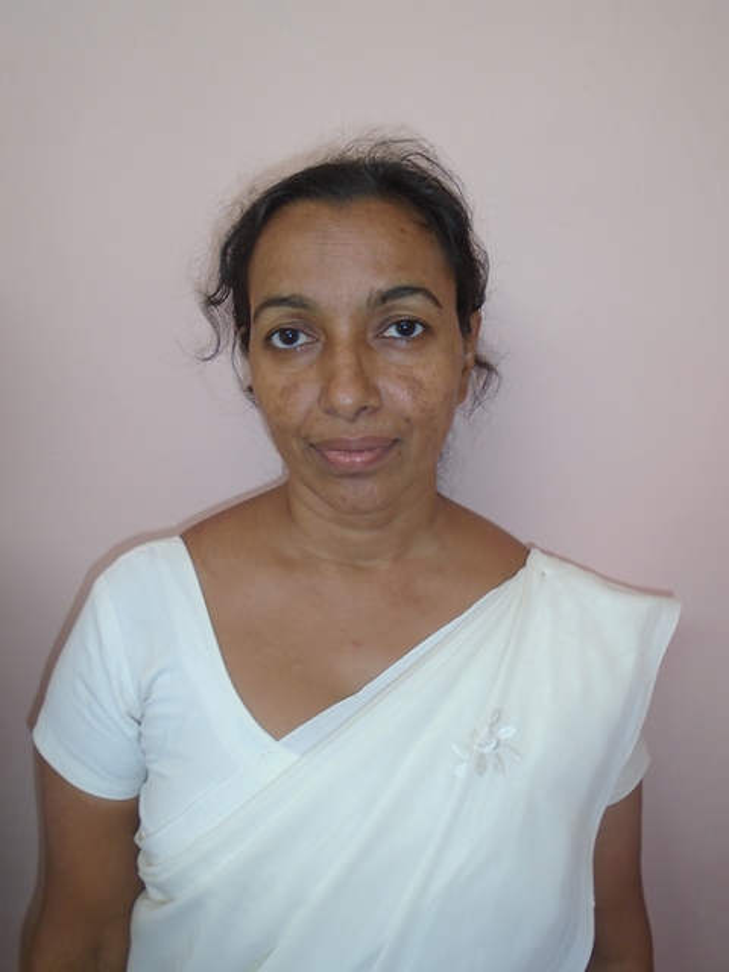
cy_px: 486
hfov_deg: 53.1
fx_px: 730
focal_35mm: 26
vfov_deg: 67.3
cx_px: 364
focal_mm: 4.6
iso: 100
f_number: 3.2
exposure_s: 1/80
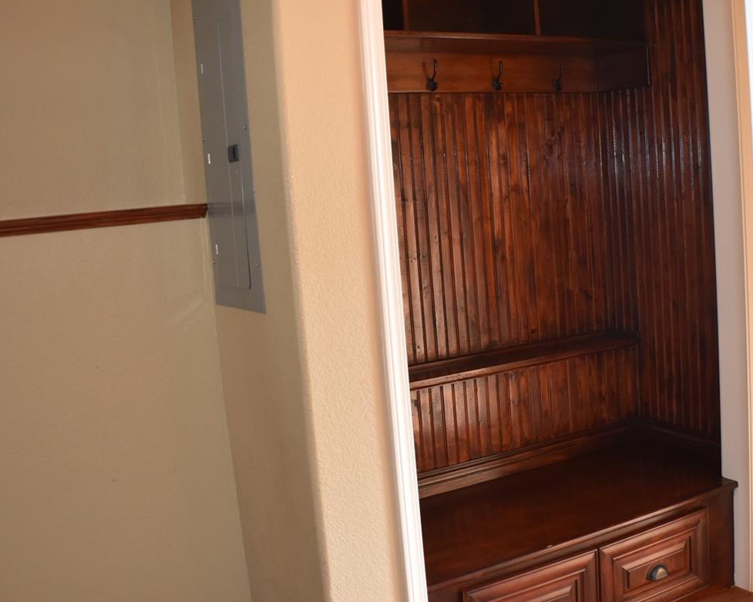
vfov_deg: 27.1
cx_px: 527
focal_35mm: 56
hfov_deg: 33.2
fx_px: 1248
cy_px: 297
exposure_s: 1/80
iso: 800
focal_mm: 24
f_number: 4.5
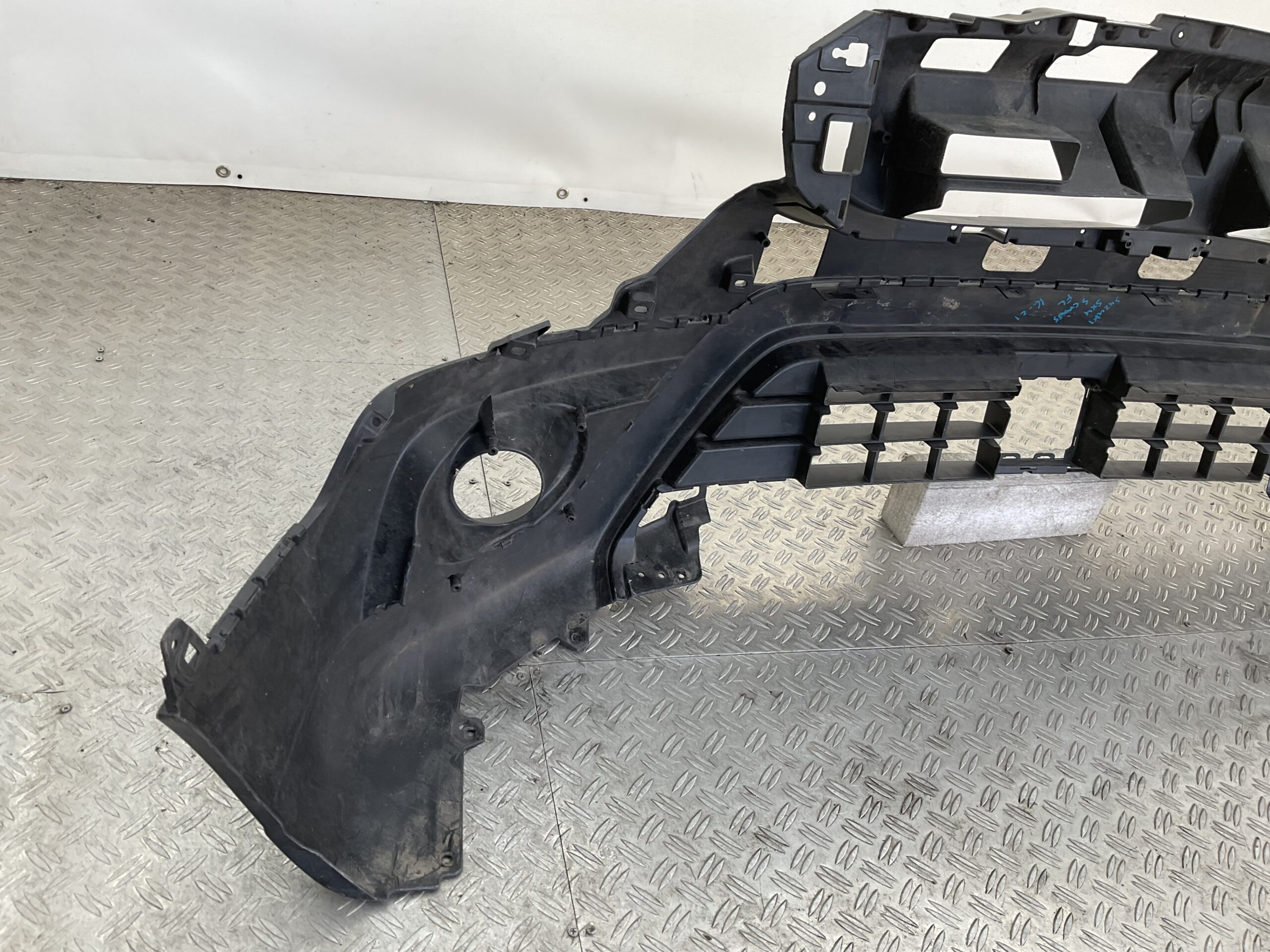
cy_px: 476
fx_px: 1064
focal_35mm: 29
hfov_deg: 61.7
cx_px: 635
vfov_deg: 48.2
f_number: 1.8
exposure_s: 1/100
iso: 20
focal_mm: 3
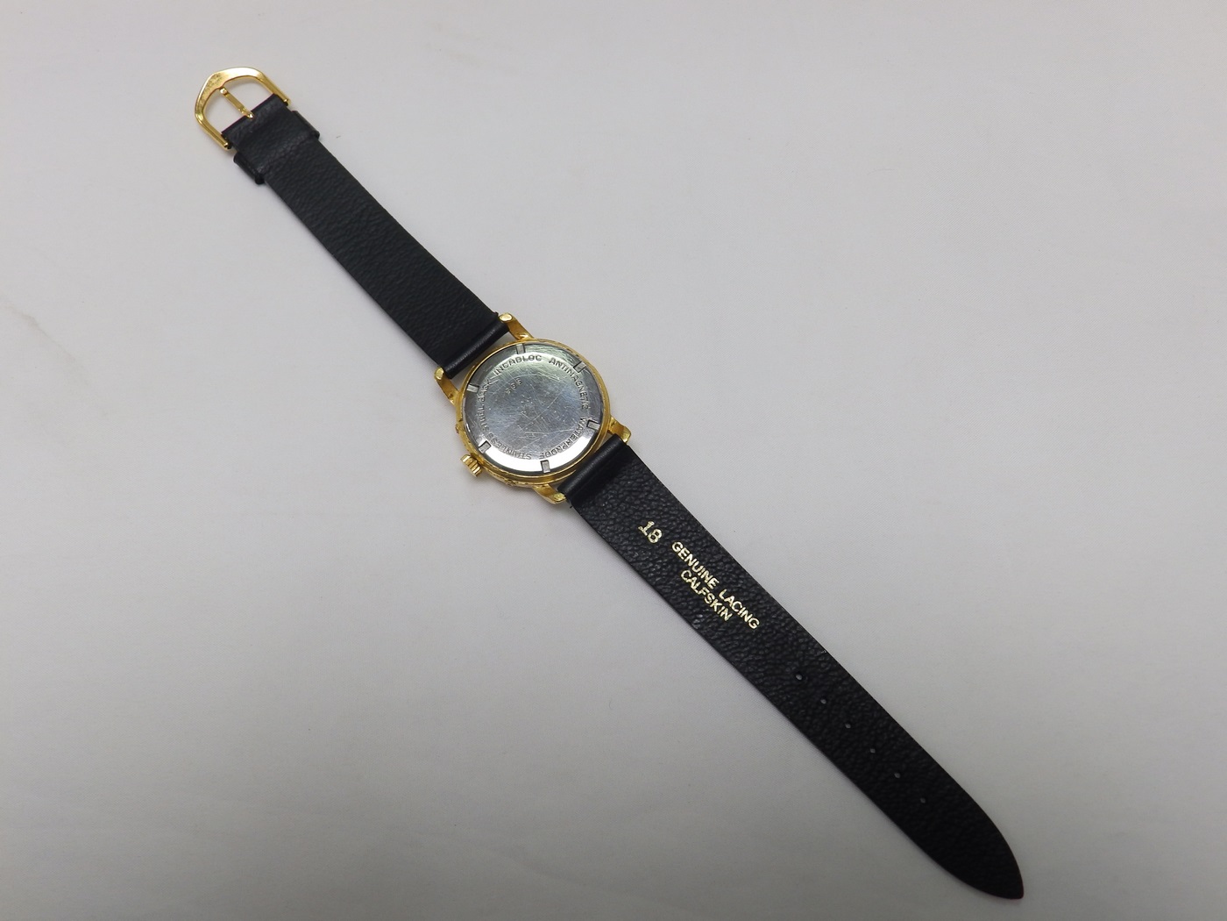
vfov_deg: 44.2
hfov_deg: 56.8
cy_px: 460
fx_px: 1134
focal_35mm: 32
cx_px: 614
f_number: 3.7
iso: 125
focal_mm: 5.7
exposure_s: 1/30
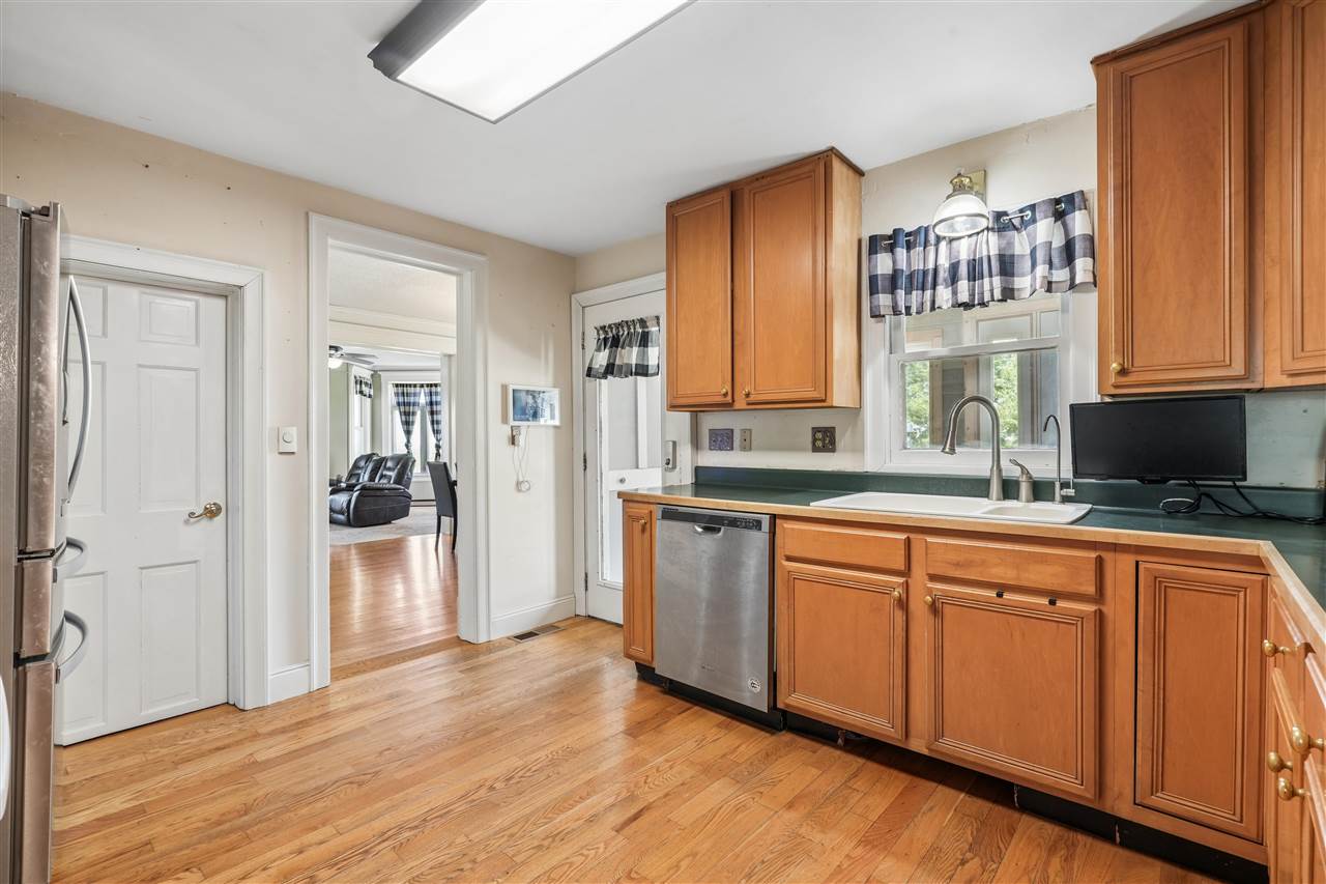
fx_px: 589
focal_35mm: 16
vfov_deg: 73.7
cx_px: 663
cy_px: 442
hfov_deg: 96.7
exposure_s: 1/8
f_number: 10
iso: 400
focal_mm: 16
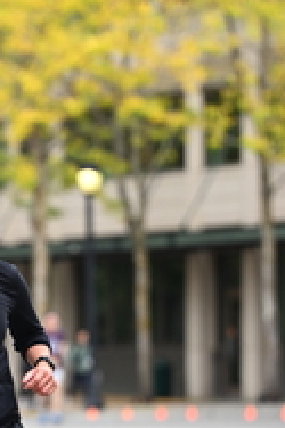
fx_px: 4187
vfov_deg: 5.9
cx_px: -74
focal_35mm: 352
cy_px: 319
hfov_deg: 3.9
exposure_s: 1/2000
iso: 640
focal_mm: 120
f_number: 2.8
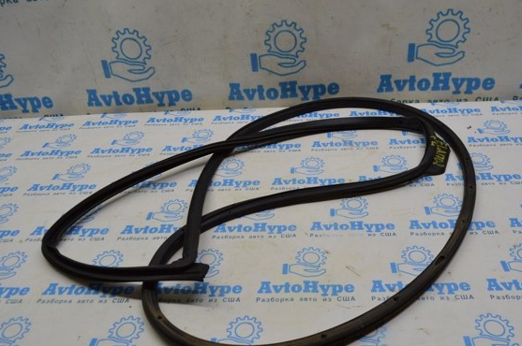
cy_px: 195
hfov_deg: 60.3
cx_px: 281
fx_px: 449
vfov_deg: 42.1
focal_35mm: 31
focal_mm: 18
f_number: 7.1
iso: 400
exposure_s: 1/60
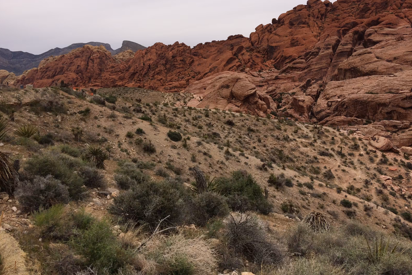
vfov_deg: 42.2
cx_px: 201
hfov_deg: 60.3
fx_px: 355
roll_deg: +3.1
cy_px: 120
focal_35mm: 31
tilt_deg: -2.4
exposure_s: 1/3425
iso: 32
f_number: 2.2
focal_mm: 4.15
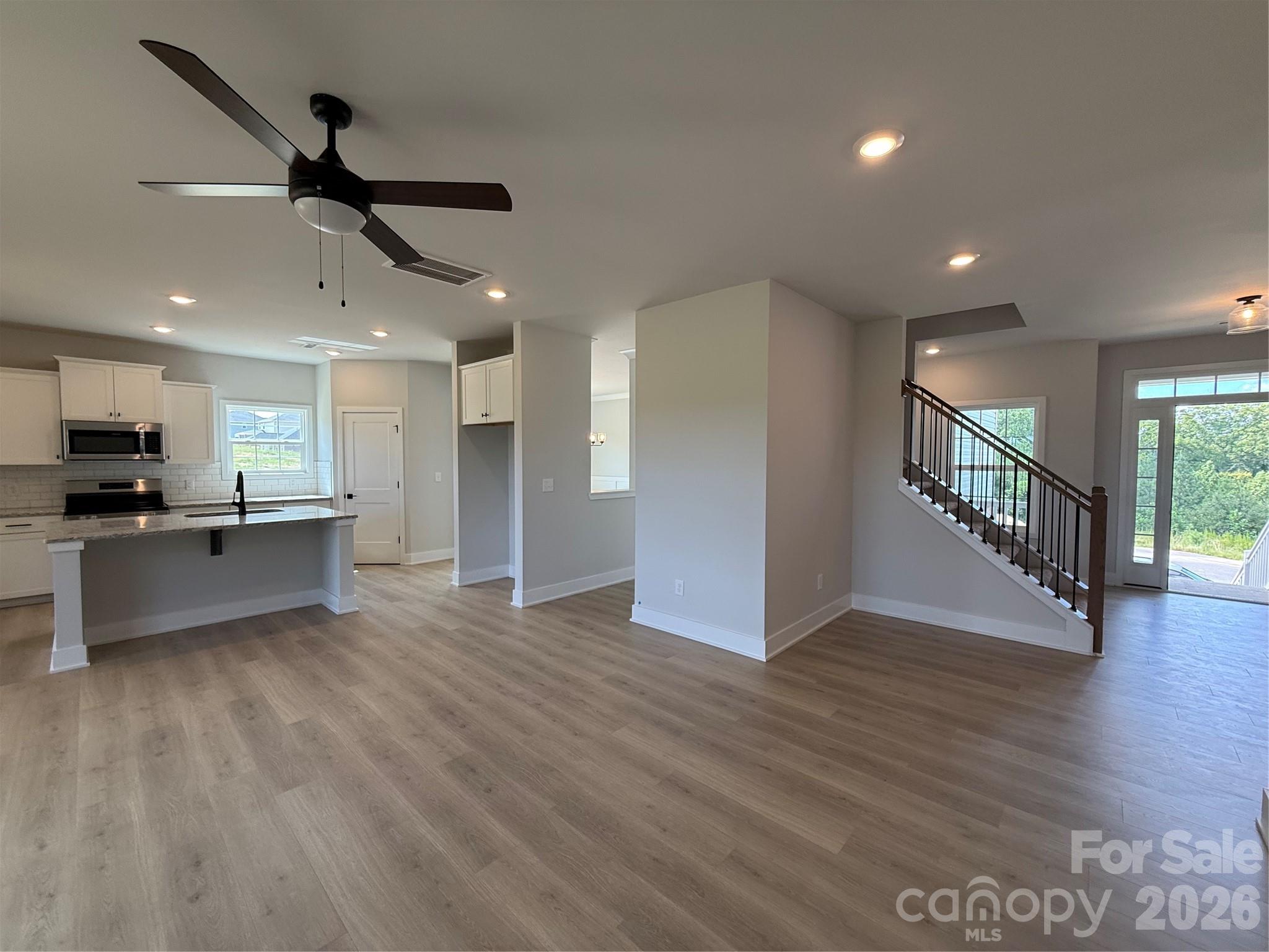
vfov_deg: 85.7
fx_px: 513
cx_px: 634
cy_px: 476
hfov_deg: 102.1
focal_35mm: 14
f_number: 2.2
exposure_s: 1/120
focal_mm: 2.22
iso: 100
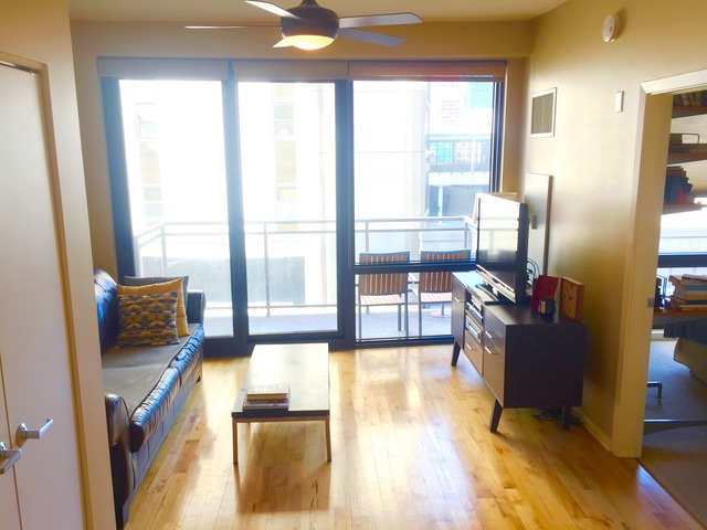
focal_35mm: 29
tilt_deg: -11.3
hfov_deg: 61.7
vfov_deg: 48.2
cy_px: 265
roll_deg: +0.5
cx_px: 354
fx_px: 592
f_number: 2.2
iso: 32
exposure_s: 1/30
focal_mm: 4.15
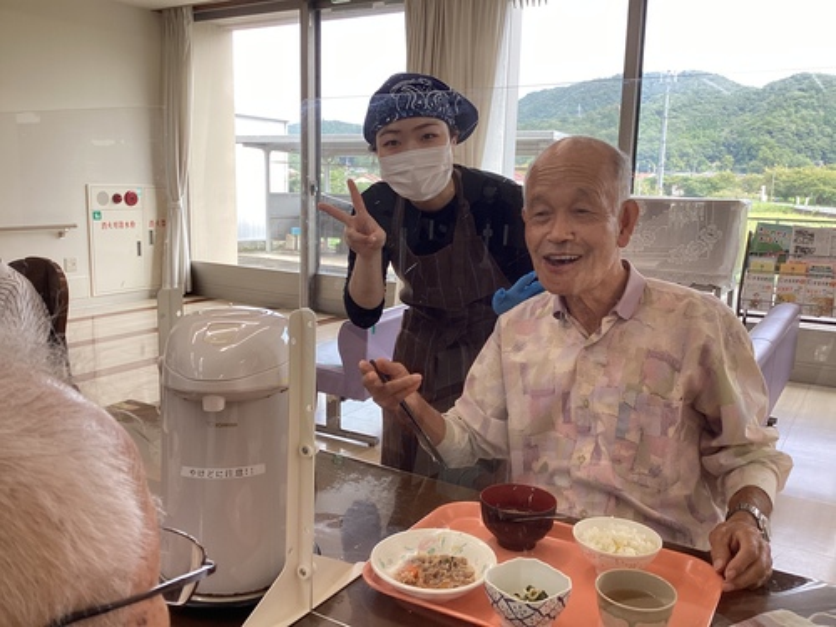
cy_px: 314
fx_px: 749
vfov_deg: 45.4
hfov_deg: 58.4
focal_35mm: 31
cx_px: 418
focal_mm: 3.3
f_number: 2.4
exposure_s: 1/120
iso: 50
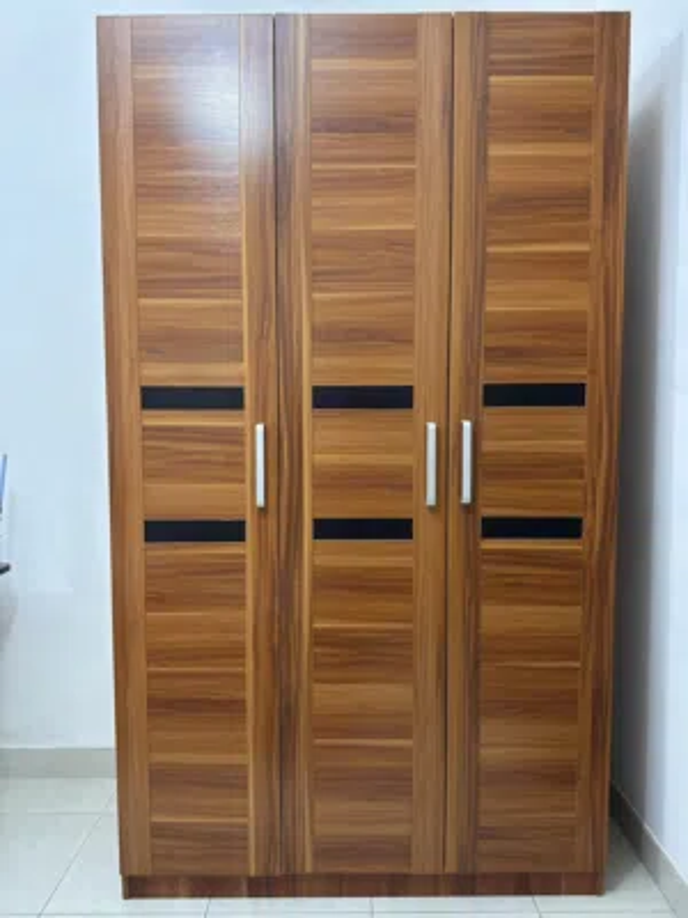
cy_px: 459
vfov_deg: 71.6
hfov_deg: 56.8
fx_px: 636
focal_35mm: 24
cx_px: 344
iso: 1000
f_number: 1.78
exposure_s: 1/33
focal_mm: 6.76
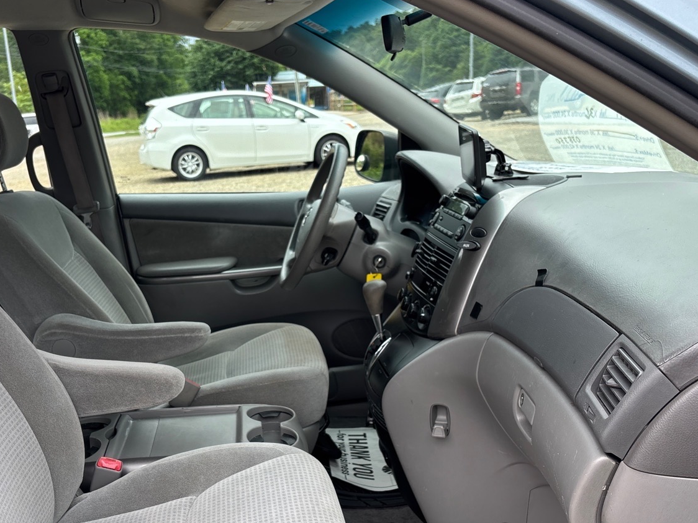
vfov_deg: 38.1
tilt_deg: -16.1
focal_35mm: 37
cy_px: 357
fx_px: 746
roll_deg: +2.4
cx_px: 285
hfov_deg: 49.9
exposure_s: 1/571
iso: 50
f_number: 1.6
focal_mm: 5.96
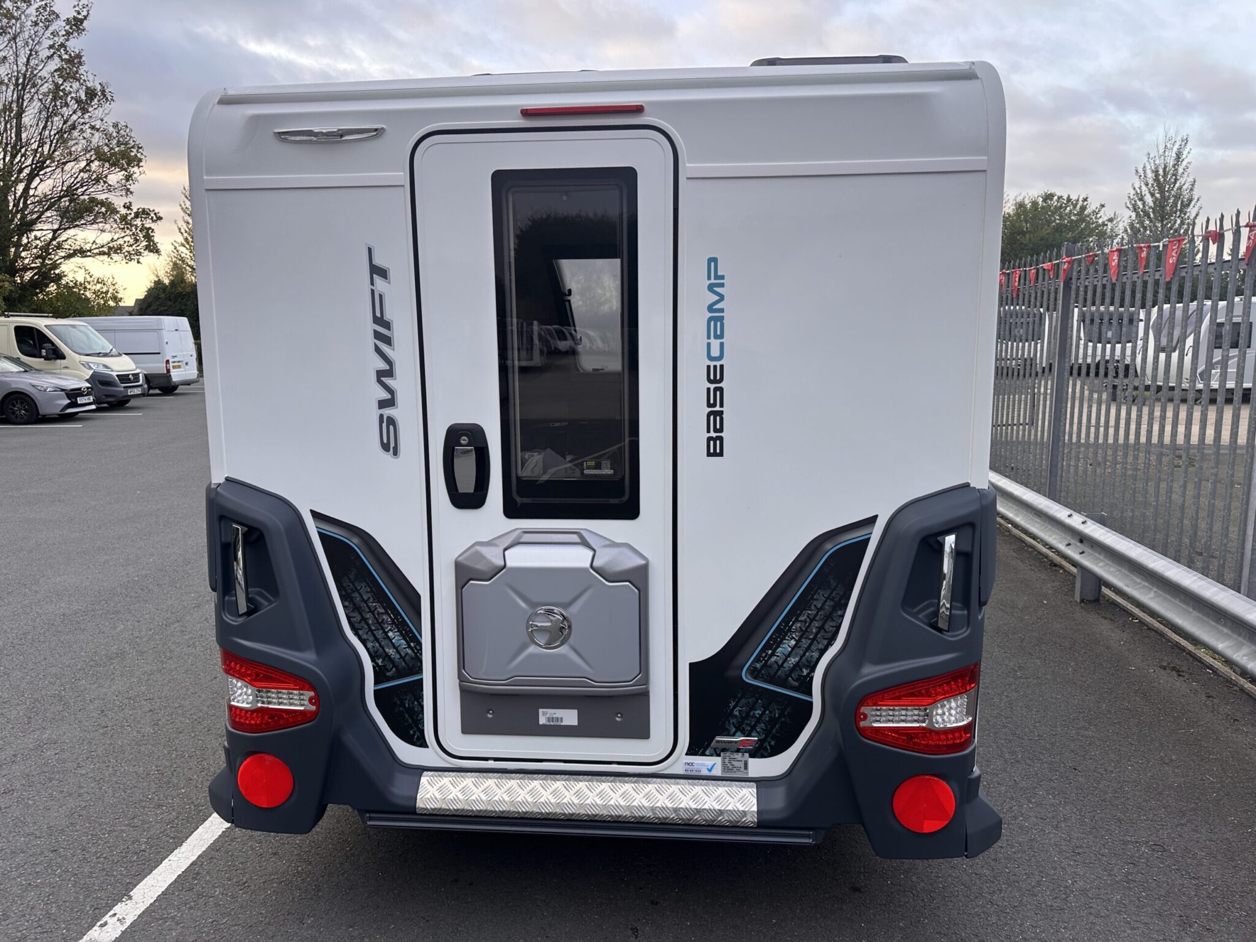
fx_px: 871
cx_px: 628
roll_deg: +0.6
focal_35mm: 24
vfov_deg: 56.8
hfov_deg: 71.6
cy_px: 471
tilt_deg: -6.8
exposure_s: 1/222
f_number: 1.78
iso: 64
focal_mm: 6.86
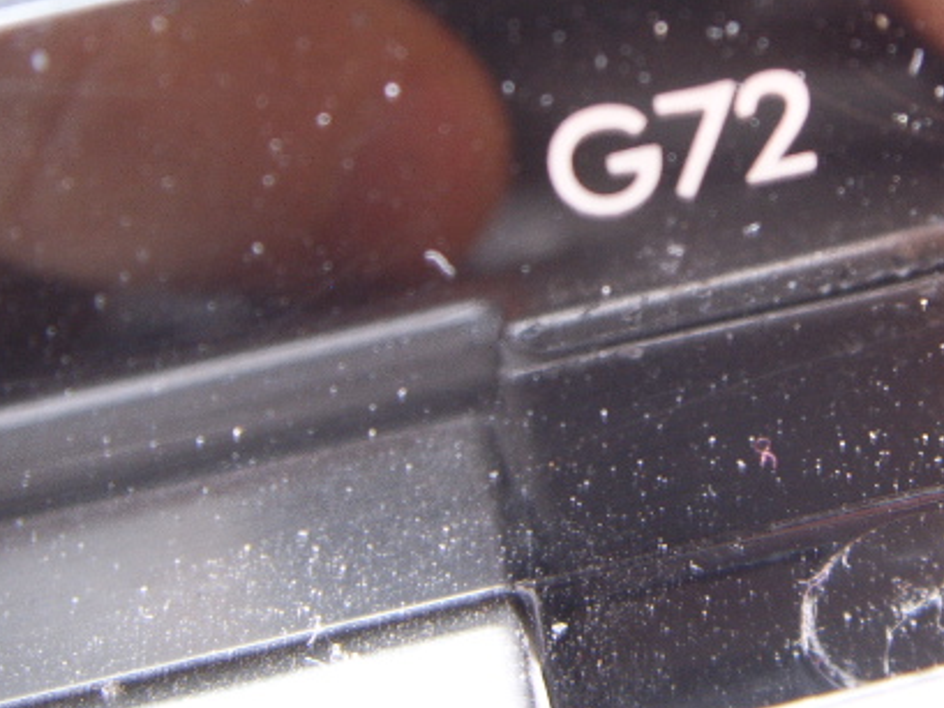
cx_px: 672
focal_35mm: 61
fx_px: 1664
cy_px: 184
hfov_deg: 31.3
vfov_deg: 23.8
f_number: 3.5
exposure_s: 1/1.43
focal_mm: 6.6
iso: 63
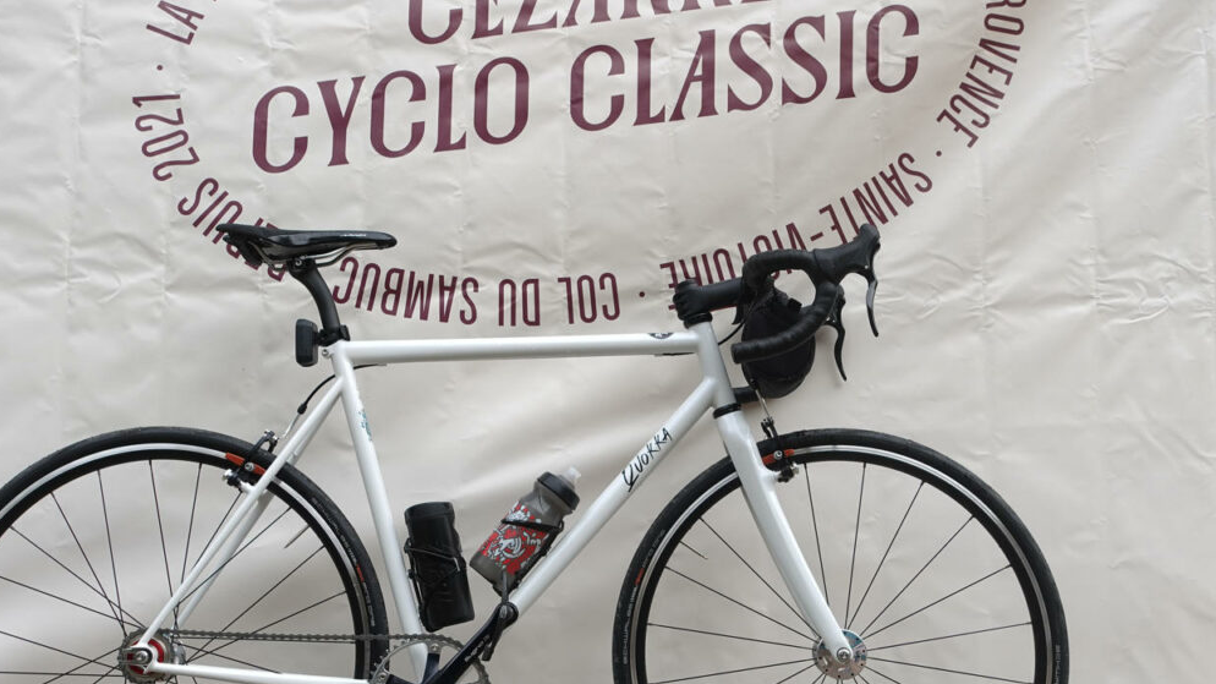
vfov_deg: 27.5
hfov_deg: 47.4
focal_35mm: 43
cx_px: 610
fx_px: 1386
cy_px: 460
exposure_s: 1/125
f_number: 4
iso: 80
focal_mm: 12.93
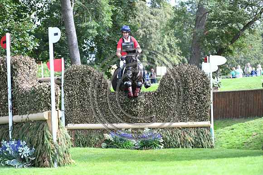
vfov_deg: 6.9
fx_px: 1461
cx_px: 132
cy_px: 88
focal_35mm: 200
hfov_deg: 10.3
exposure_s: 1/1250
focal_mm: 200
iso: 2000
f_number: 5.6
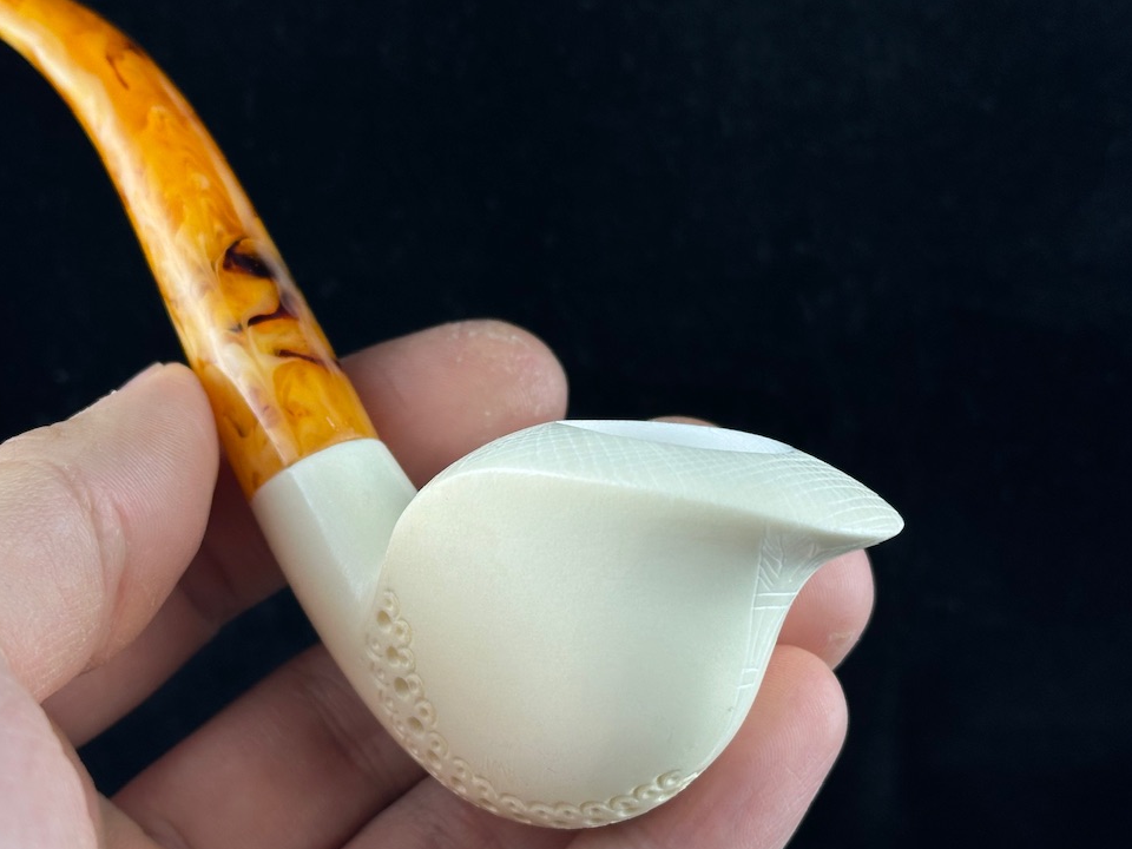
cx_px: 449
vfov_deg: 22.9
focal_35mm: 64
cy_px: 395
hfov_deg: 30.2
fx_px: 2093
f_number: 1.78
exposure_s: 1/318
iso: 64
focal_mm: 6.86
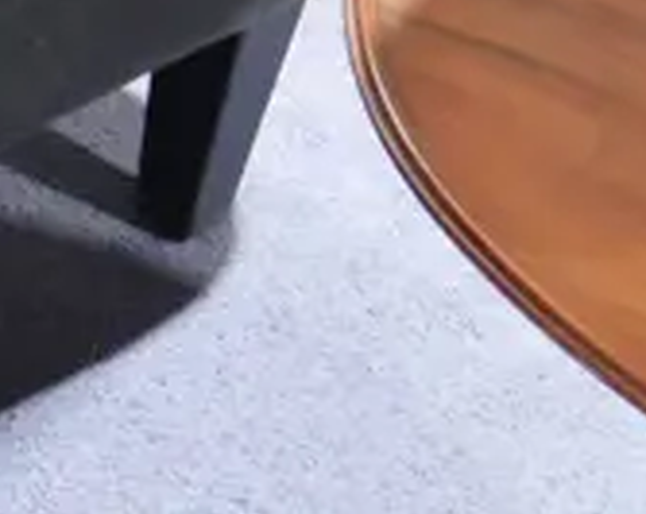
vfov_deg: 8.9
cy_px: -334
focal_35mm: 168
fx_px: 3206
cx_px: -979
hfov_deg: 9.9
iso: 1600
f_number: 4
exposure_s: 1/60
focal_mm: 14
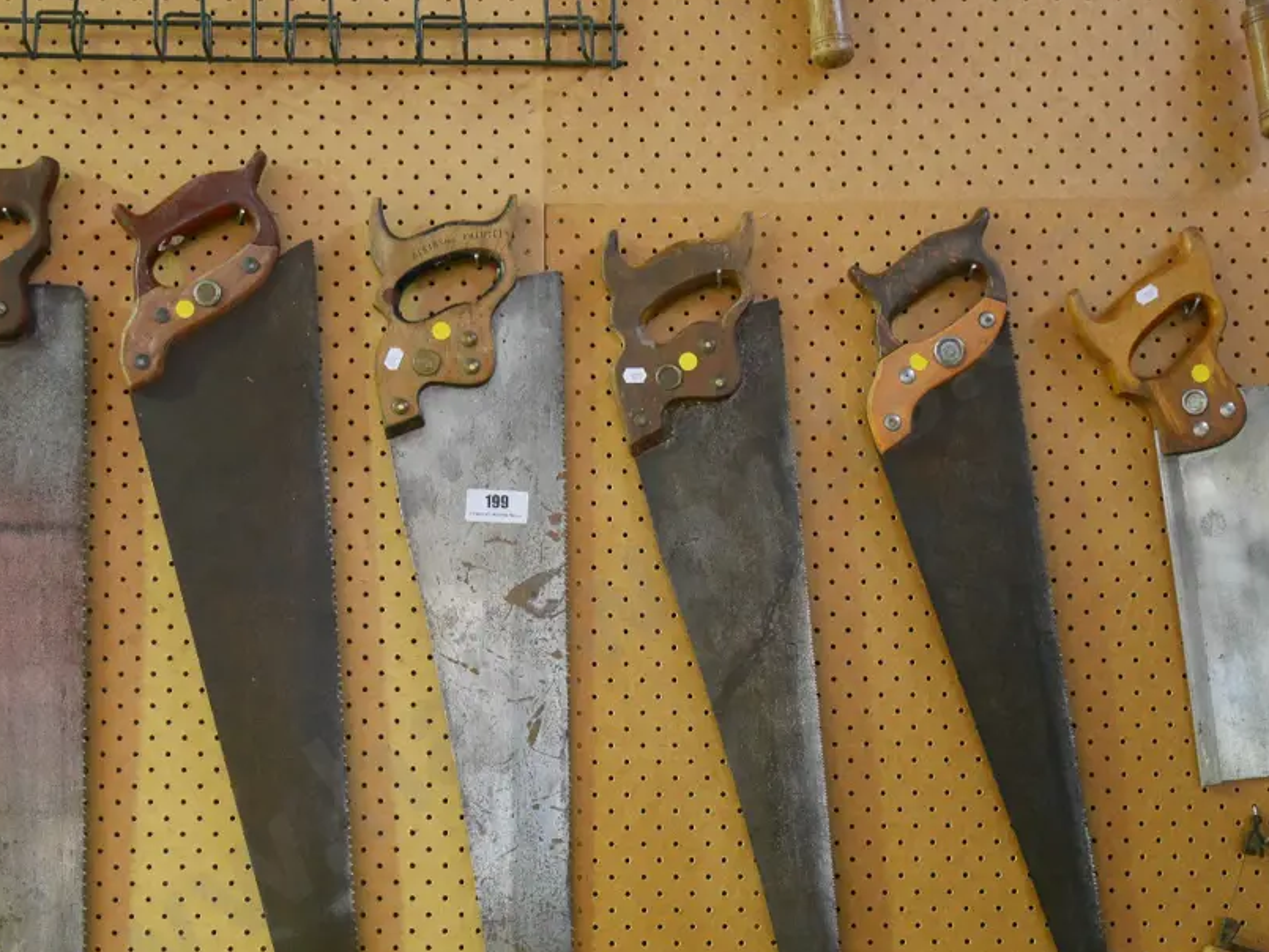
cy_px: 592
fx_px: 2053
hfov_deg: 34.3
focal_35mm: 56
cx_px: 640
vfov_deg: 26.0
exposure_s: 1/13
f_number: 4.8
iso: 3200
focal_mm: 22
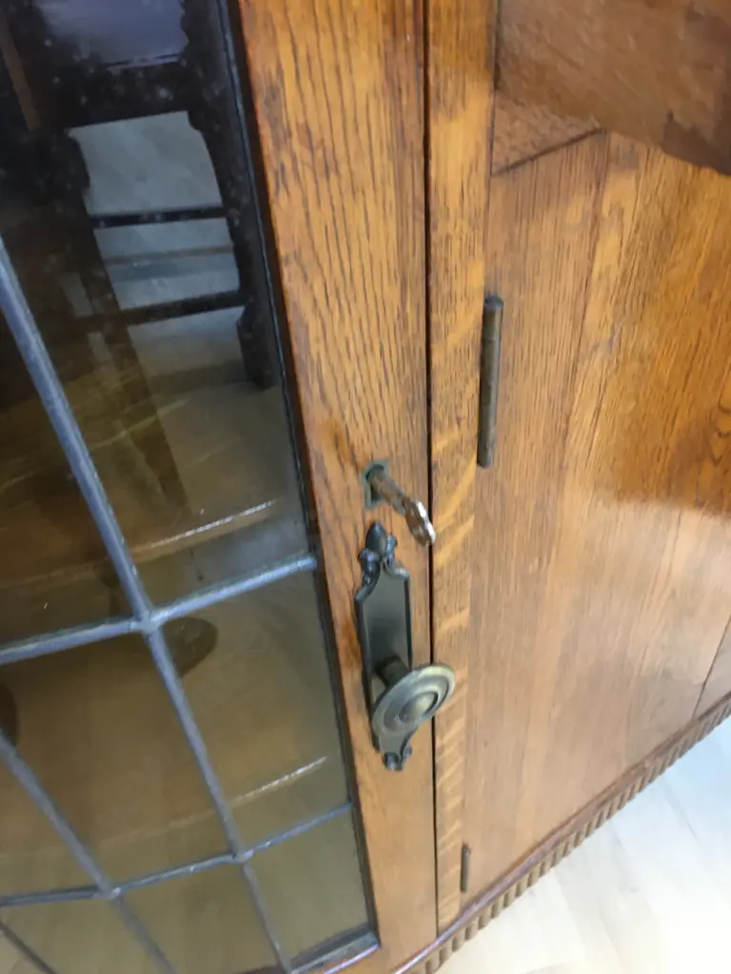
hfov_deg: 48.2
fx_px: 817
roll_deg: +4.4
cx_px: 366
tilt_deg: -44.6
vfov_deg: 61.7
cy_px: 487
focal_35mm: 29
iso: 400
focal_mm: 4.15
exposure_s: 1/17
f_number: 2.2
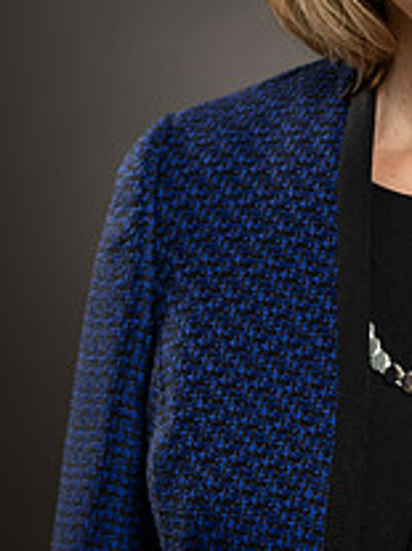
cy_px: 19
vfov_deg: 5.8
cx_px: 590
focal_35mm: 343
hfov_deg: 4.3
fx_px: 5449
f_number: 5.6
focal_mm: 98
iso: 250
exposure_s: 1/200
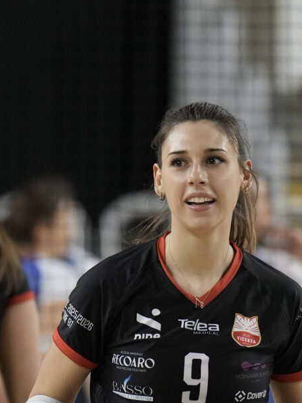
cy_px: 234
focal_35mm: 613
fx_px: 7126
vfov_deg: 3.2
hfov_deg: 2.4
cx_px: 179
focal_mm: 200
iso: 3200
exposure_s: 1/800
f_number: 2.8
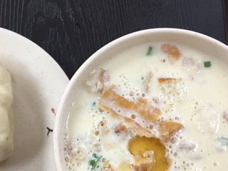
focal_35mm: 58
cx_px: 73
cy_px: 132
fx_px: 382
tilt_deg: -83.9
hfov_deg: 32.9
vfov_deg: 24.9
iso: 80
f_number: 2.2
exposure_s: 1/30
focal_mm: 4.15
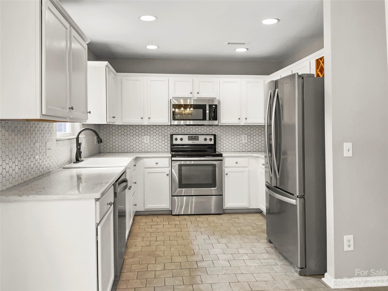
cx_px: 194
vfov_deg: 48.2
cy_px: 146
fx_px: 325
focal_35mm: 29
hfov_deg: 61.7
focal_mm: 3
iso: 200
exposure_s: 1/60
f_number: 1.8
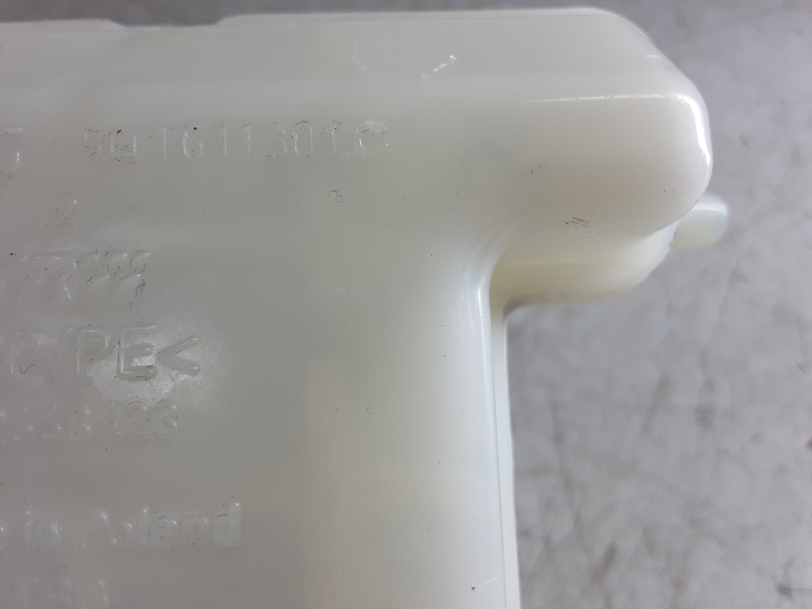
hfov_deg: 65.3
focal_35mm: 27
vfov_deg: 51.4
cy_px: 304
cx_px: 406
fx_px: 633
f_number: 1.9
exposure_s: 1/50
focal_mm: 2.91
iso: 64
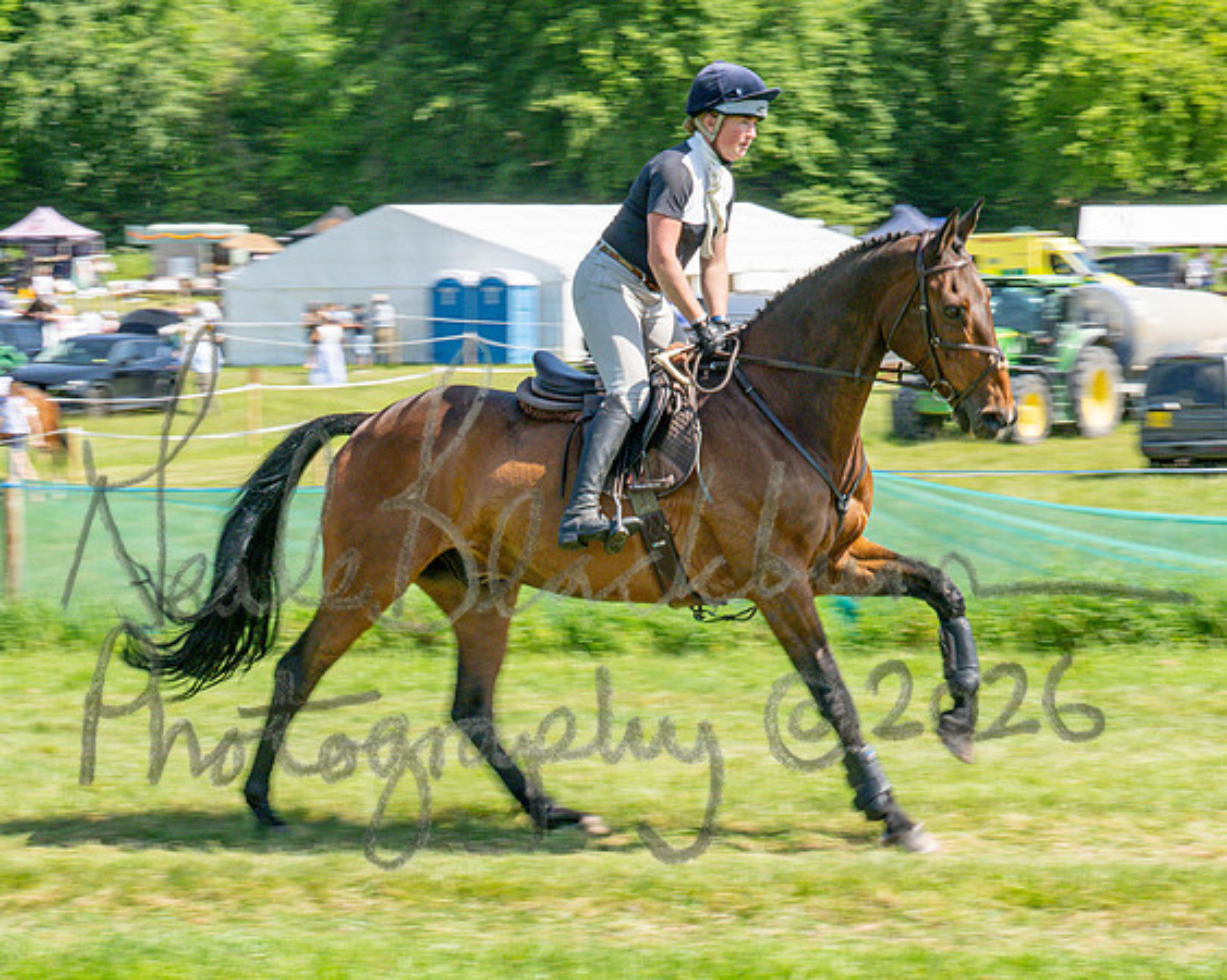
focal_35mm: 118
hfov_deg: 16.3
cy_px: 490
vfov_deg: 13.0
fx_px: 4295
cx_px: 692
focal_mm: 70
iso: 200
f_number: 18
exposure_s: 1/160
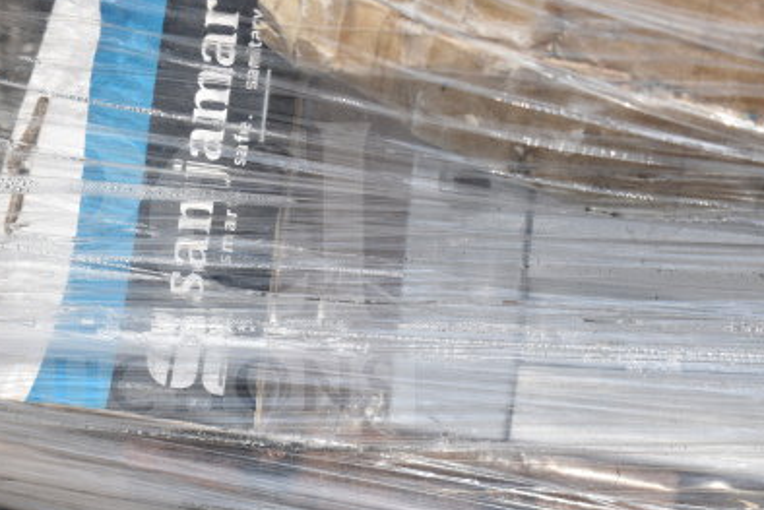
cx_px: 196
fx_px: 2463
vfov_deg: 11.8
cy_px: 276
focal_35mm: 116
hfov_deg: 17.5
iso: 200
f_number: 10
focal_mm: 50
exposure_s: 1/400
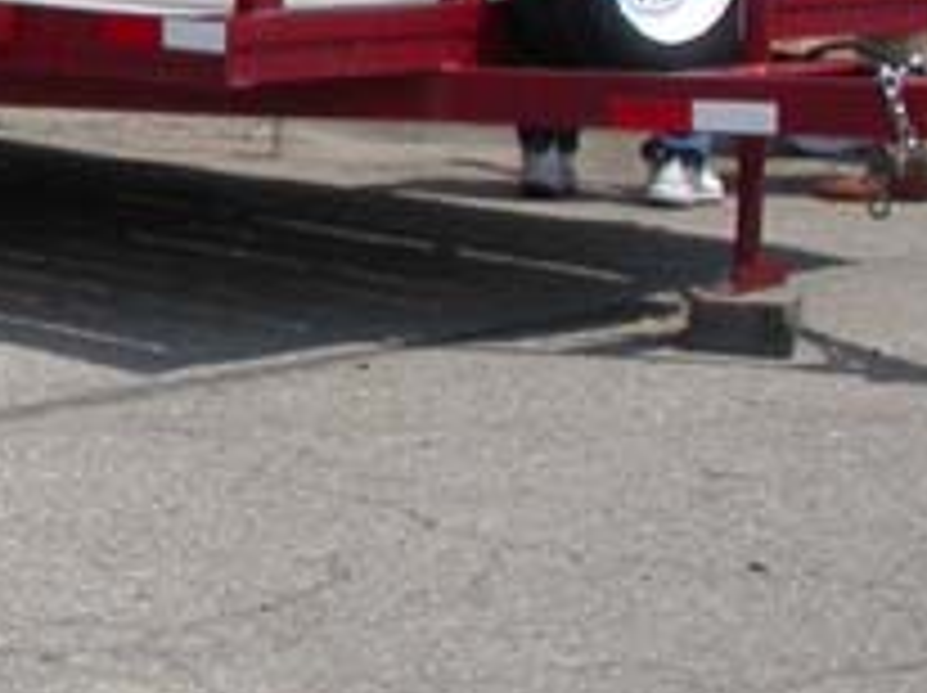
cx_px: -819
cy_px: -212
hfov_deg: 9.9
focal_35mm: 189
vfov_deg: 7.7
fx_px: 5055
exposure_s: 1/438
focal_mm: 7.85
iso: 100
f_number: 7.5
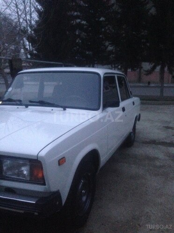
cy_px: 116
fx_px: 221
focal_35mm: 33
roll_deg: -1.7
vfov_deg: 55.4
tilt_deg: -6.7
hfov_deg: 42.9
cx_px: 87
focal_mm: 4.12
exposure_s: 1/15
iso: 640
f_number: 2.4
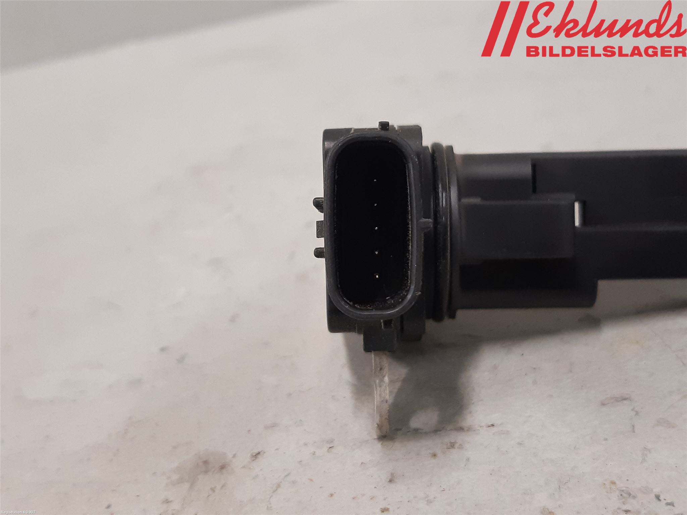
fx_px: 516
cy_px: 258
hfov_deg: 67.3
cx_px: 344
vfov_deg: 53.1
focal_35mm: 26
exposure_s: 1/50
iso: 200
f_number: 1.7
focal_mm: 3.93
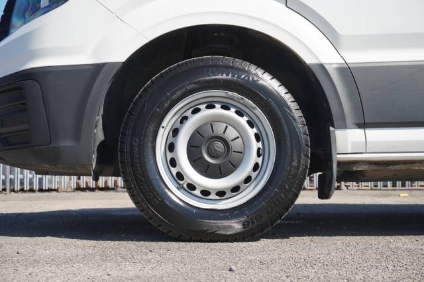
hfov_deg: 37.9
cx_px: 212
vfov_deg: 25.7
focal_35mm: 52
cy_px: 141
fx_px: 618
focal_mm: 35
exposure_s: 1/200
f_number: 5.6
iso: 100
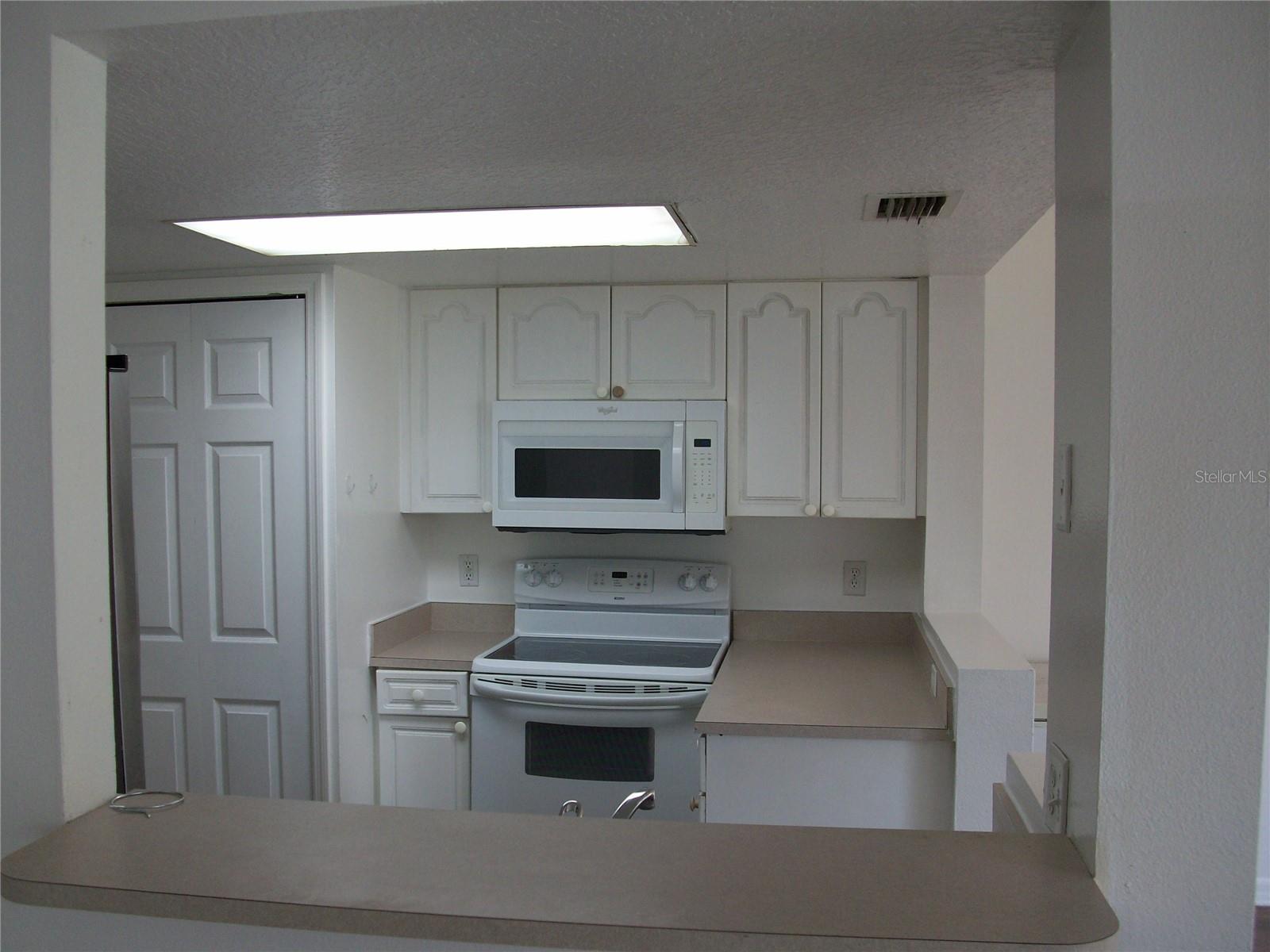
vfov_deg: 41.8
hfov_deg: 54.0
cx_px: 635
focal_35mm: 34
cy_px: 476
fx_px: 1247
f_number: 2.8
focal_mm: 5.7
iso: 64
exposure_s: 1/62.9
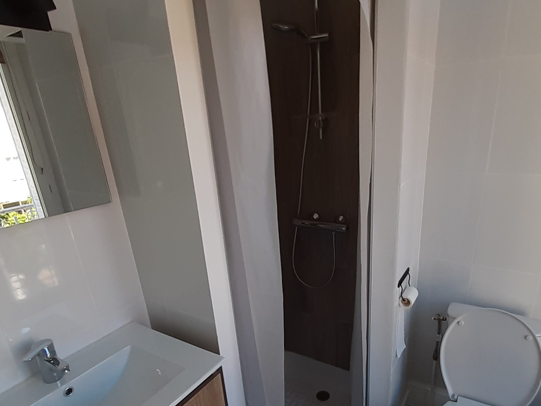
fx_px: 328
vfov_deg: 62.8
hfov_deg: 78.4
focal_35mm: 21
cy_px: 247
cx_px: 312
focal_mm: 1.13
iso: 40
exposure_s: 1/100
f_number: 2.2
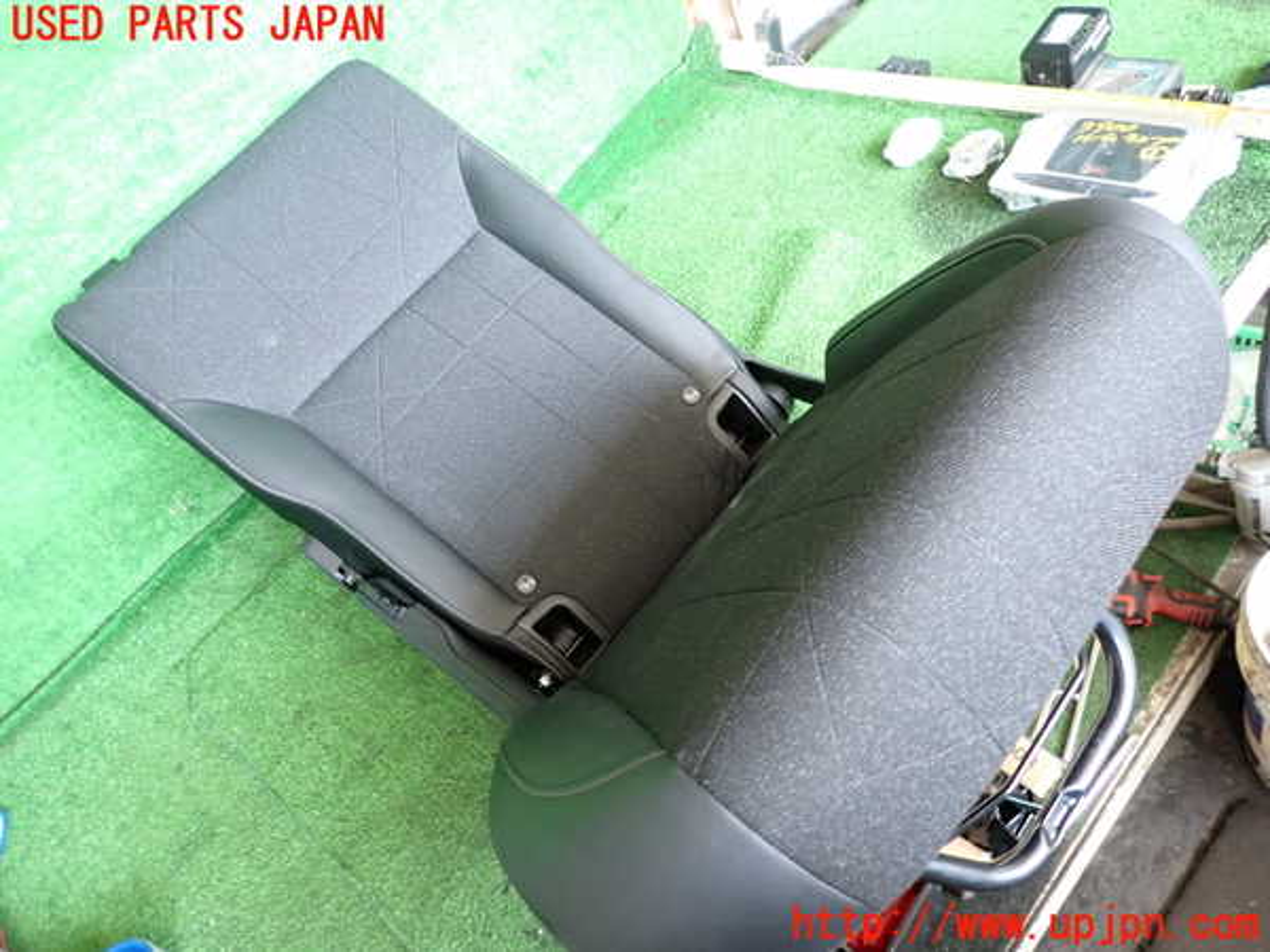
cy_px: 476
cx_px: 635
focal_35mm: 25
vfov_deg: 54.9
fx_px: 917
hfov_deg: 69.4
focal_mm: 4.5
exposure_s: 1/30
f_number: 2
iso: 200
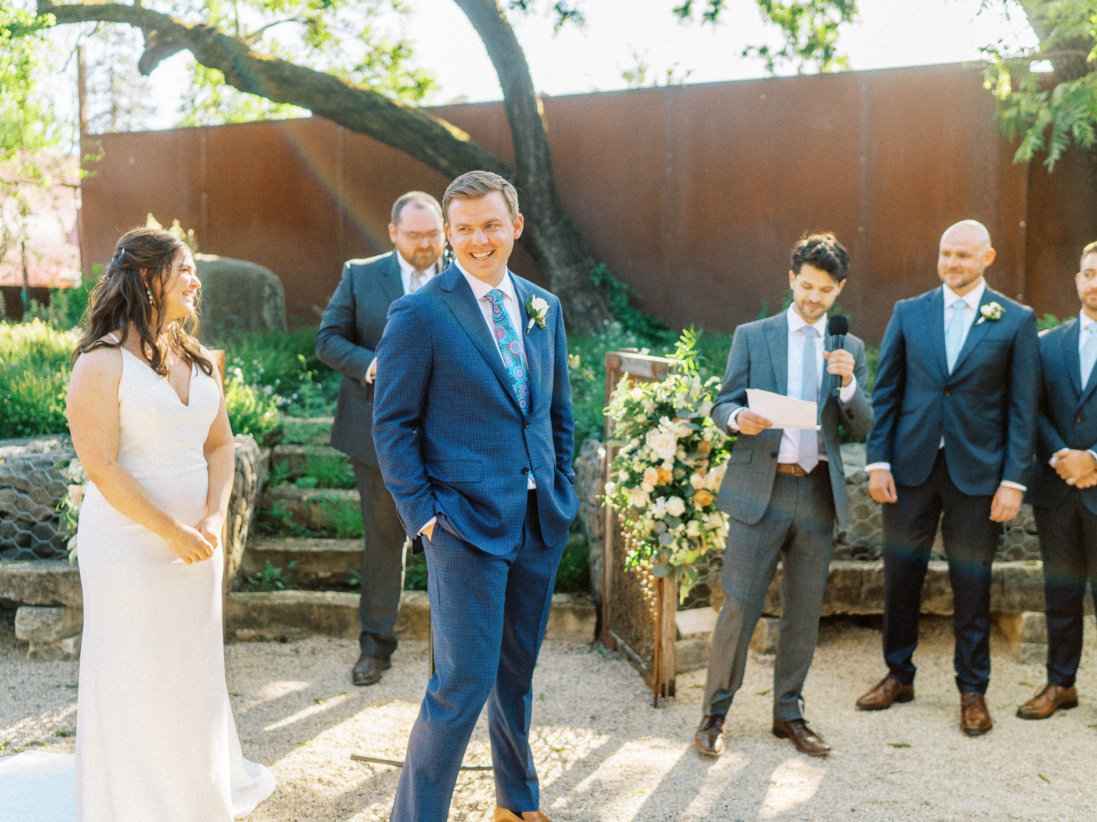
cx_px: 533
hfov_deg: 49.1
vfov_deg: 37.9
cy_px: 411
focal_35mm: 38
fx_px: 1200
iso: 250
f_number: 1.8
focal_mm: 35
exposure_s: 1/1600
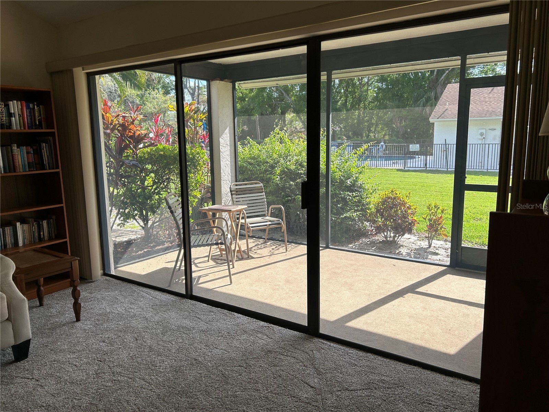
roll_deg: +1.1
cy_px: 206
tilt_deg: -8.4
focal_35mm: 26
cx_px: 274
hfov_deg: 67.3
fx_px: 412
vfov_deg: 53.1
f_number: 1.5
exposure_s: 1/763
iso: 50
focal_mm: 5.7
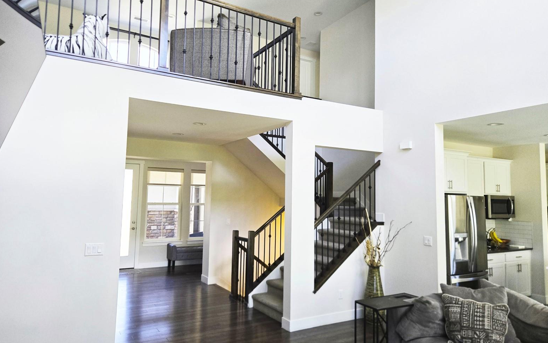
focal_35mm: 25
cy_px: 161
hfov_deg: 72.5
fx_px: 373
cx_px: 272
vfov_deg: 49.2
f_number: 1.8
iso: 200
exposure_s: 1/180
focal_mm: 5.4
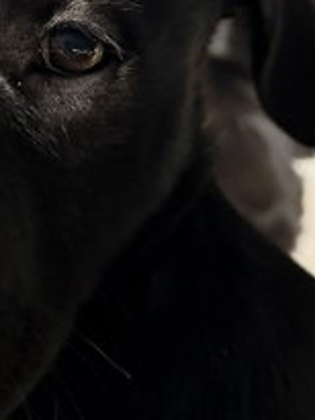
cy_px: -7
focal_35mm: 78
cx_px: 49
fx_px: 945
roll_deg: -5.1
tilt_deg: -6.4
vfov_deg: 23.8
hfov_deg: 18.7
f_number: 1.78
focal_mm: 6.76
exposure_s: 1/60
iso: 800
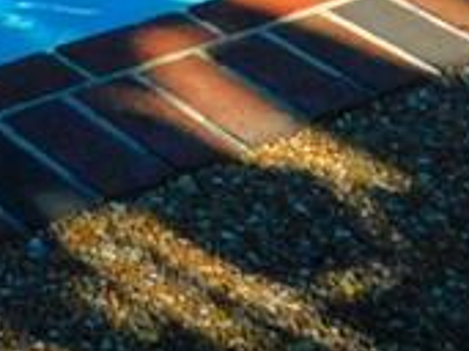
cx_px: -151
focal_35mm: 150
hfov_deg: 12.7
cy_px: -461
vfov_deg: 9.0
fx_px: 2031
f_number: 6.2
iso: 400
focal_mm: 4.5
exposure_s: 1/1250
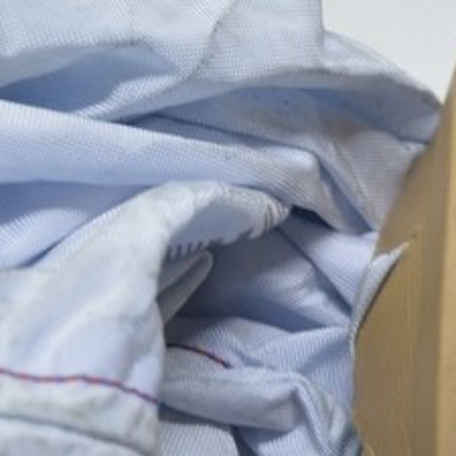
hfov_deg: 12.4
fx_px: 2072
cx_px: 450
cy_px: 301
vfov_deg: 12.5
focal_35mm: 139
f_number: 5.6
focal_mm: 24
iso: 400
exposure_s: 1/20
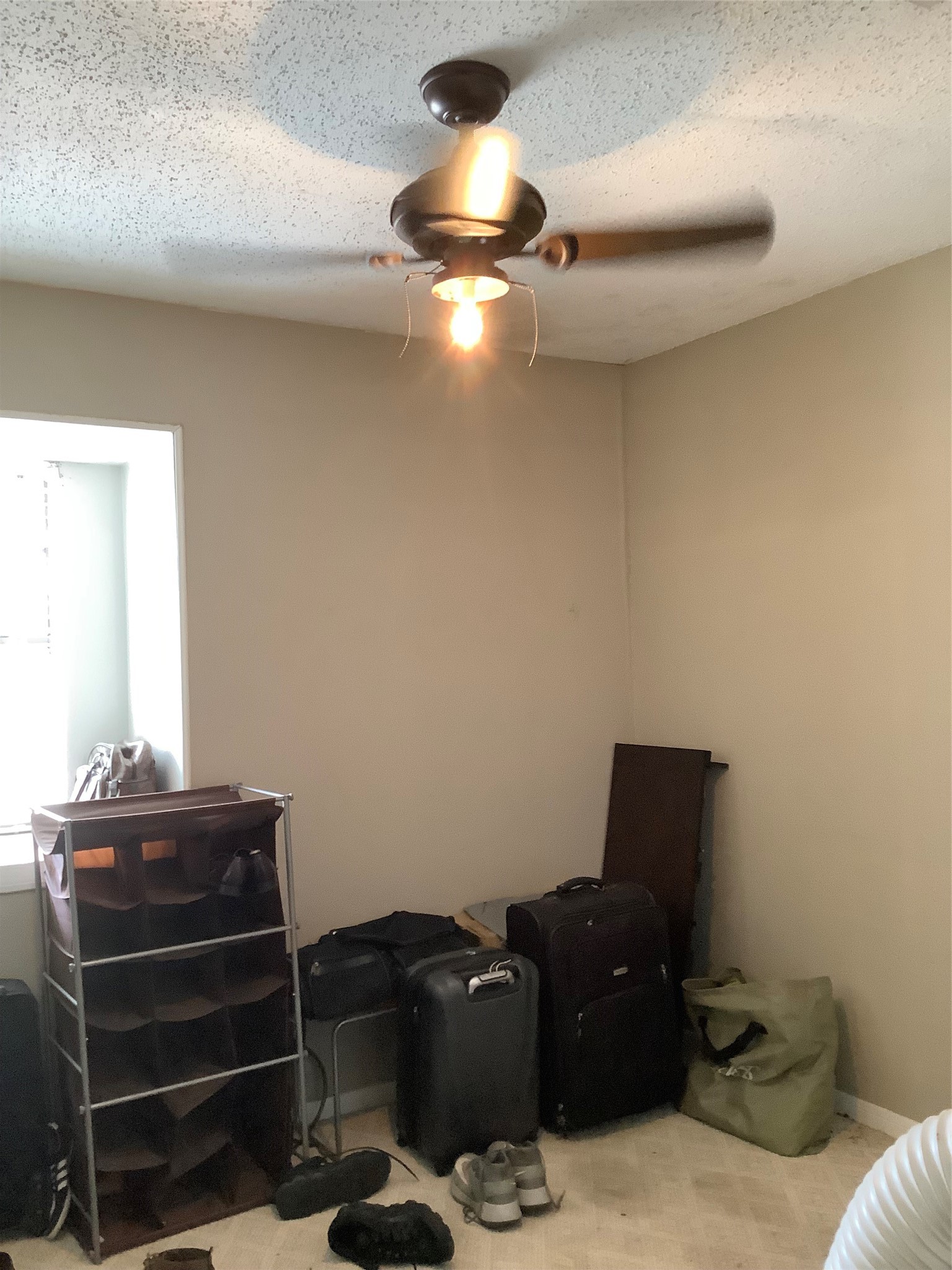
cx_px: 476
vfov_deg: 58.4
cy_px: 635
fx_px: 1137
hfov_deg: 45.4
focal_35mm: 31
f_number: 2.4
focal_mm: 3.3
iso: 320
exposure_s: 1/60
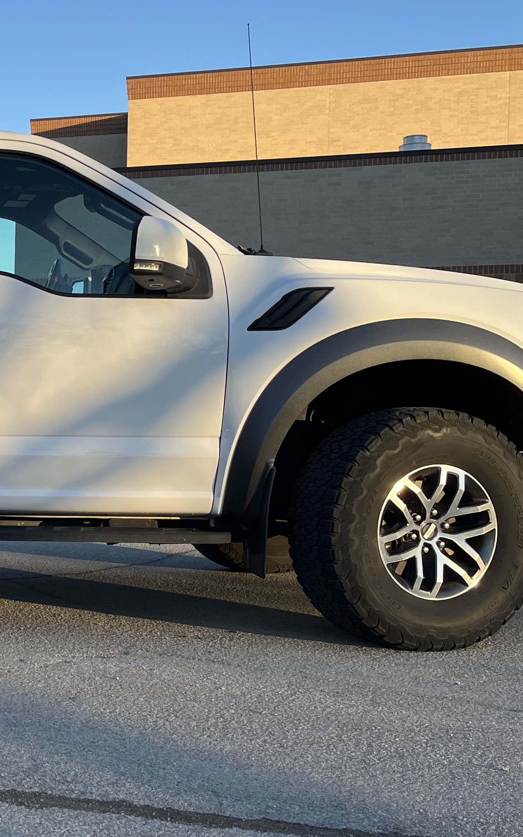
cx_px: -129
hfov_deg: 21.9
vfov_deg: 37.5
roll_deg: +0.1
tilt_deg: -1.8
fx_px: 1232
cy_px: 443
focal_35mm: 54
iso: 50
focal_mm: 5.1
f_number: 1.6
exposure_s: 1/1066
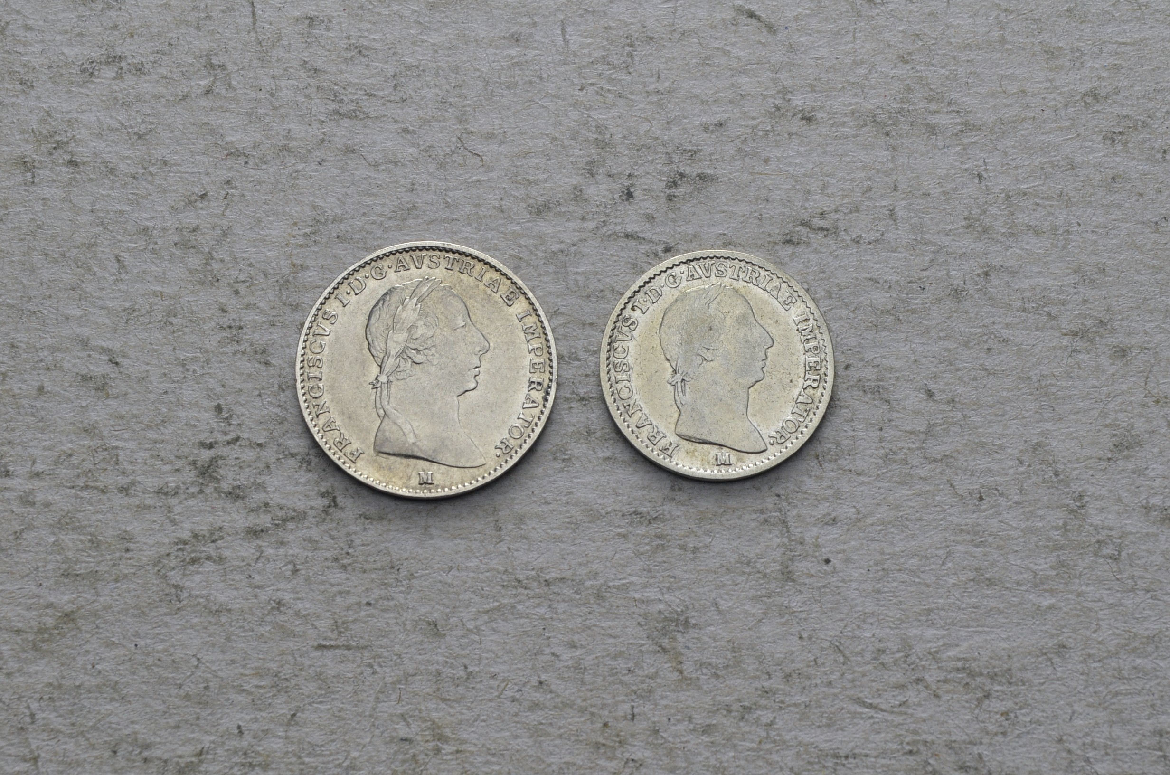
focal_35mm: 82
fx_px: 2676
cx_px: 585
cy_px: 388
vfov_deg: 16.5
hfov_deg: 24.7
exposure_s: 1/250
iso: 400
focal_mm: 55
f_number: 14
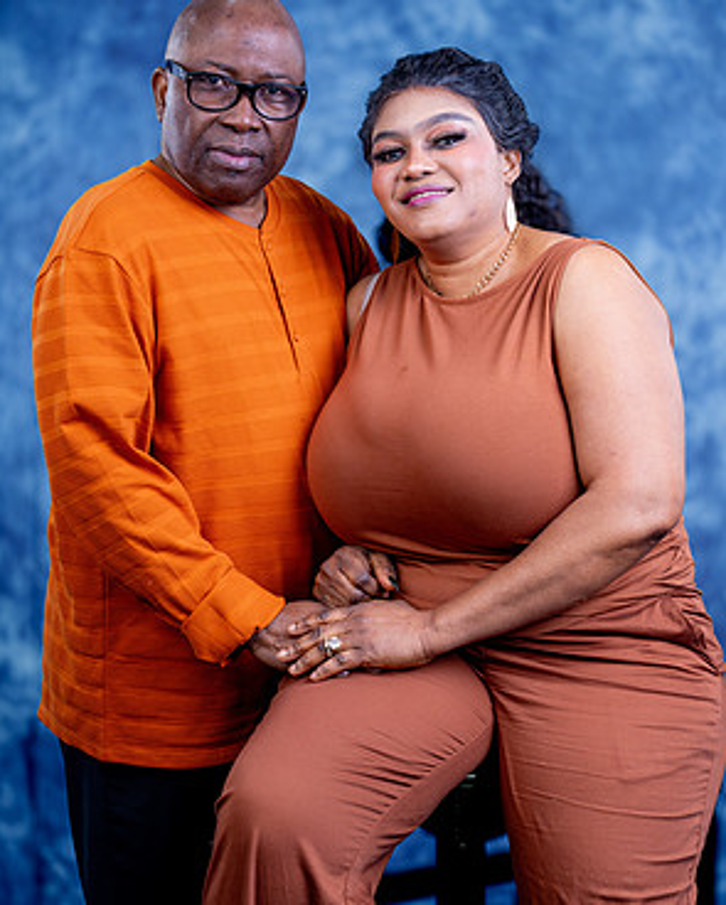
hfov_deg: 19.7
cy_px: 416
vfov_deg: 24.4
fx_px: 2092
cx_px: 367
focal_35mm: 78
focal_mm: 68
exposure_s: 1/200
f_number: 10
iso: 125
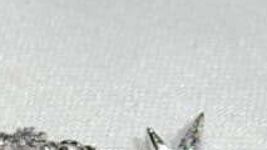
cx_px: 246
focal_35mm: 272
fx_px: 1926
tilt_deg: -44.9
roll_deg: +8.4
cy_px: 266
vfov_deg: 4.4
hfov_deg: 7.9
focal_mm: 5.96
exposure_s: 1/373
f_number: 1.6
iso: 32
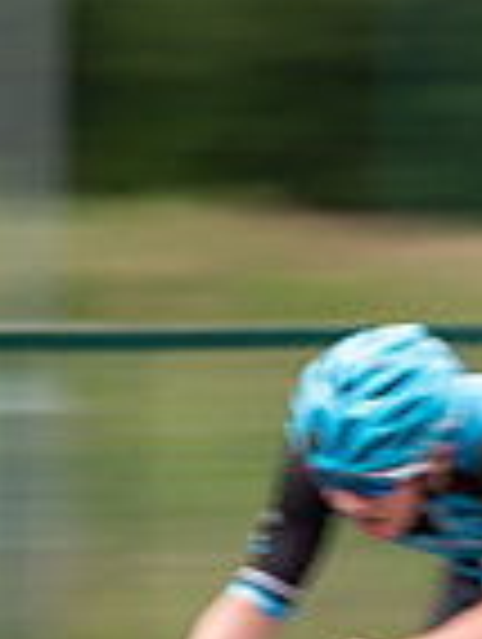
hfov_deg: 3.1
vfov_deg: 4.2
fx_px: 8718
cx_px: -716
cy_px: 524
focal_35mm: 471
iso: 280
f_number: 4
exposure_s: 1/50
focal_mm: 120
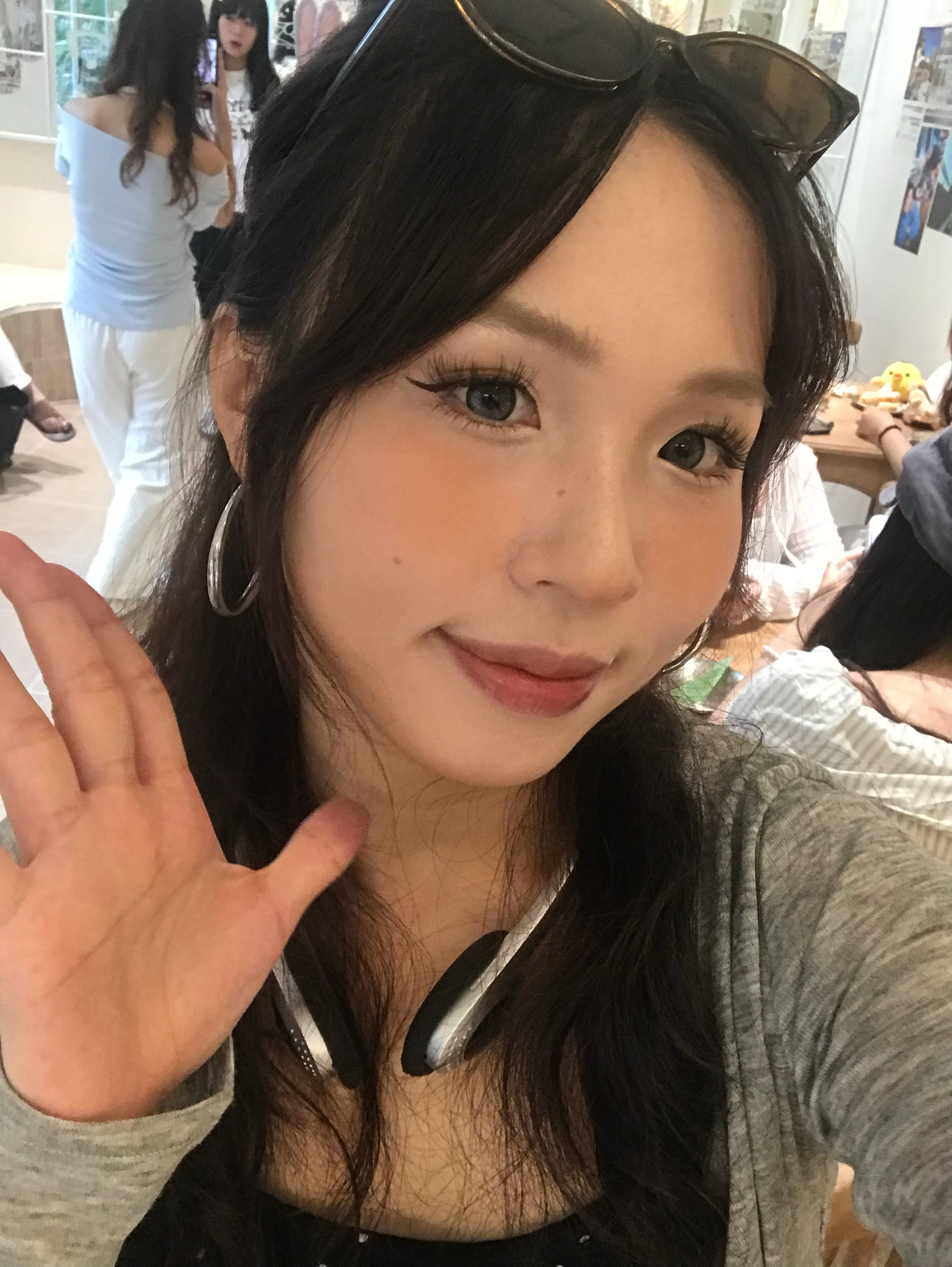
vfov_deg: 56.8
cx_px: 476
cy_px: 634
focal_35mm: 32
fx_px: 1172
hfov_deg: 44.2
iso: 125
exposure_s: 1/30
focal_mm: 2.87
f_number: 2.2
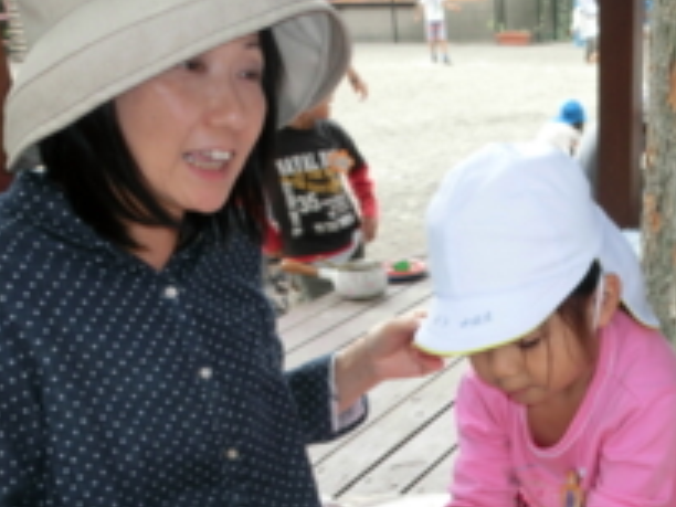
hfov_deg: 38.5
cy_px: 464
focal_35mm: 47
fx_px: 918
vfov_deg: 29.5
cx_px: 567
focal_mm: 4.24
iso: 80
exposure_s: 1/200
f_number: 3
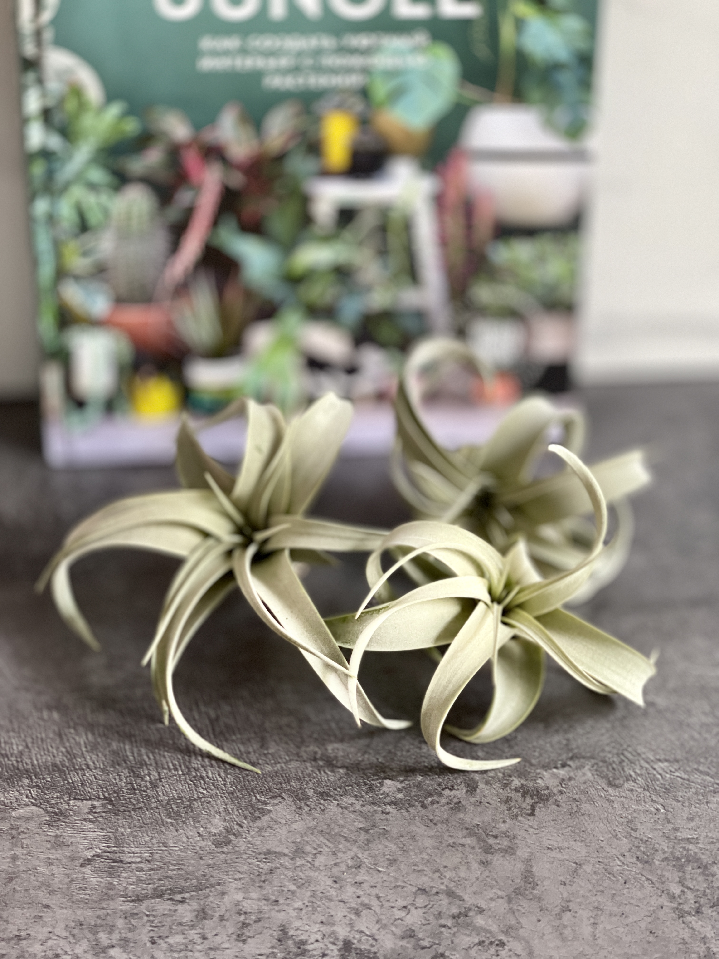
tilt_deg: -32.1
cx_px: 360
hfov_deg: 22.9
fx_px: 1772
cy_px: 480
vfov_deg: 30.3
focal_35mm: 64
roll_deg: -2.2
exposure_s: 1/40
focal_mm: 7.5
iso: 320
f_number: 2.2
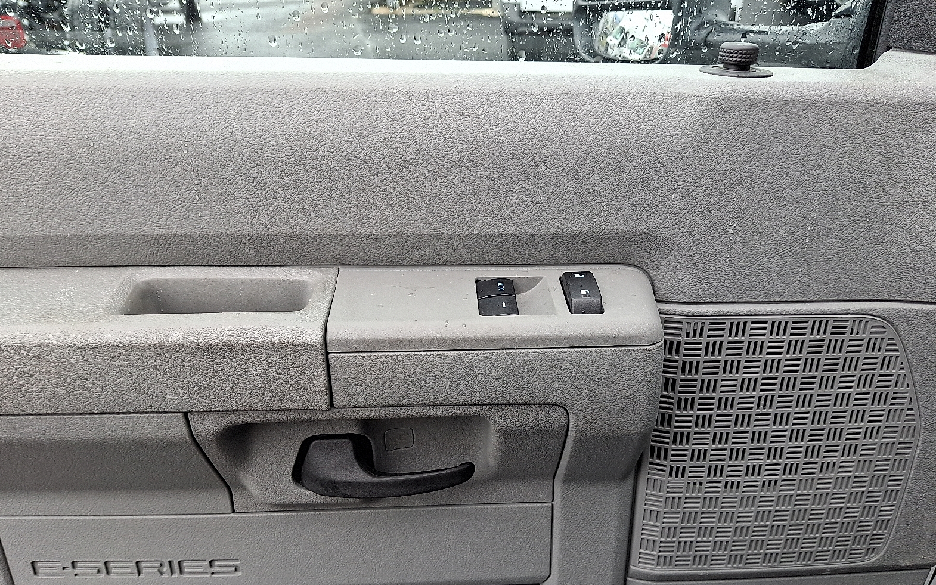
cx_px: 460
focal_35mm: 27
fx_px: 689
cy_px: 348
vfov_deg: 45.8
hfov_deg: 68.4
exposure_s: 1/120
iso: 31
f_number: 1.8
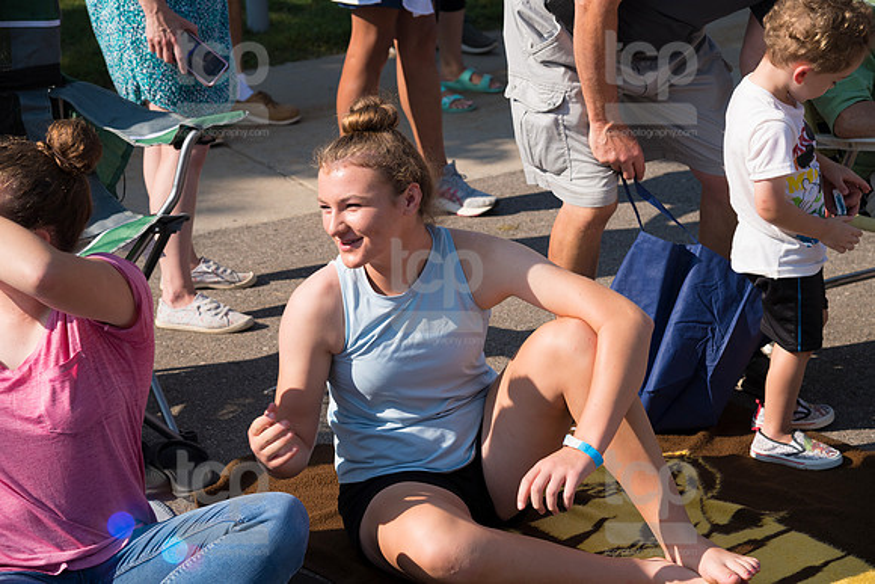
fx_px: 1896
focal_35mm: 78
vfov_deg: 17.5
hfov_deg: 26.0
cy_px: 292
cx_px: 438
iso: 320
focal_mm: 78
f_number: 6.3
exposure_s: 1/800
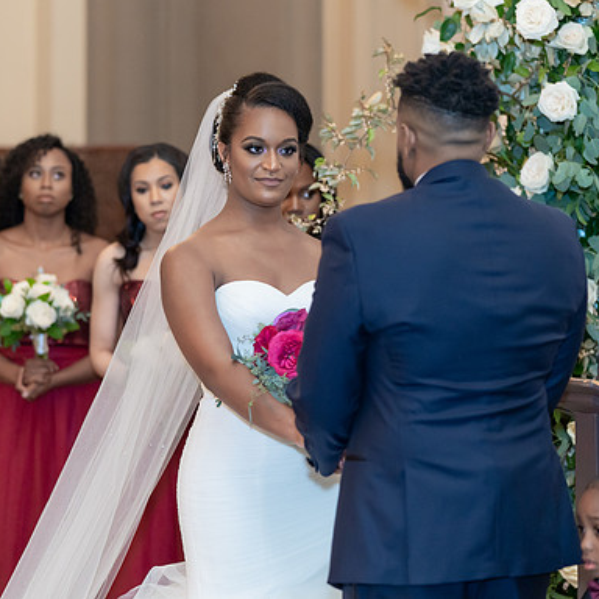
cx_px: 262
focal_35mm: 149
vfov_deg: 11.7
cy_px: 299
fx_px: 2917
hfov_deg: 11.7
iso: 2000
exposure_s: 1/200
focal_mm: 115
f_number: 2.8
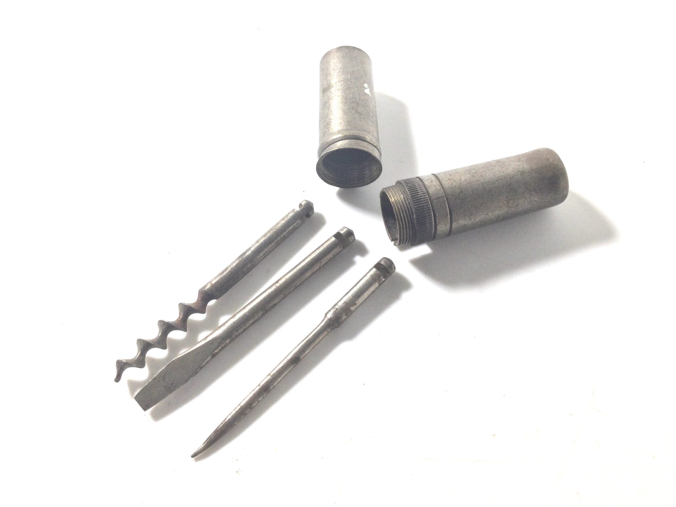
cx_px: 338
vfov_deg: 45.4
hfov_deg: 58.4
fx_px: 605
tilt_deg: -63.3
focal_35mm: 31
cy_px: 254
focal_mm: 3.3
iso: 32
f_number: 2.4
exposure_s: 1/50
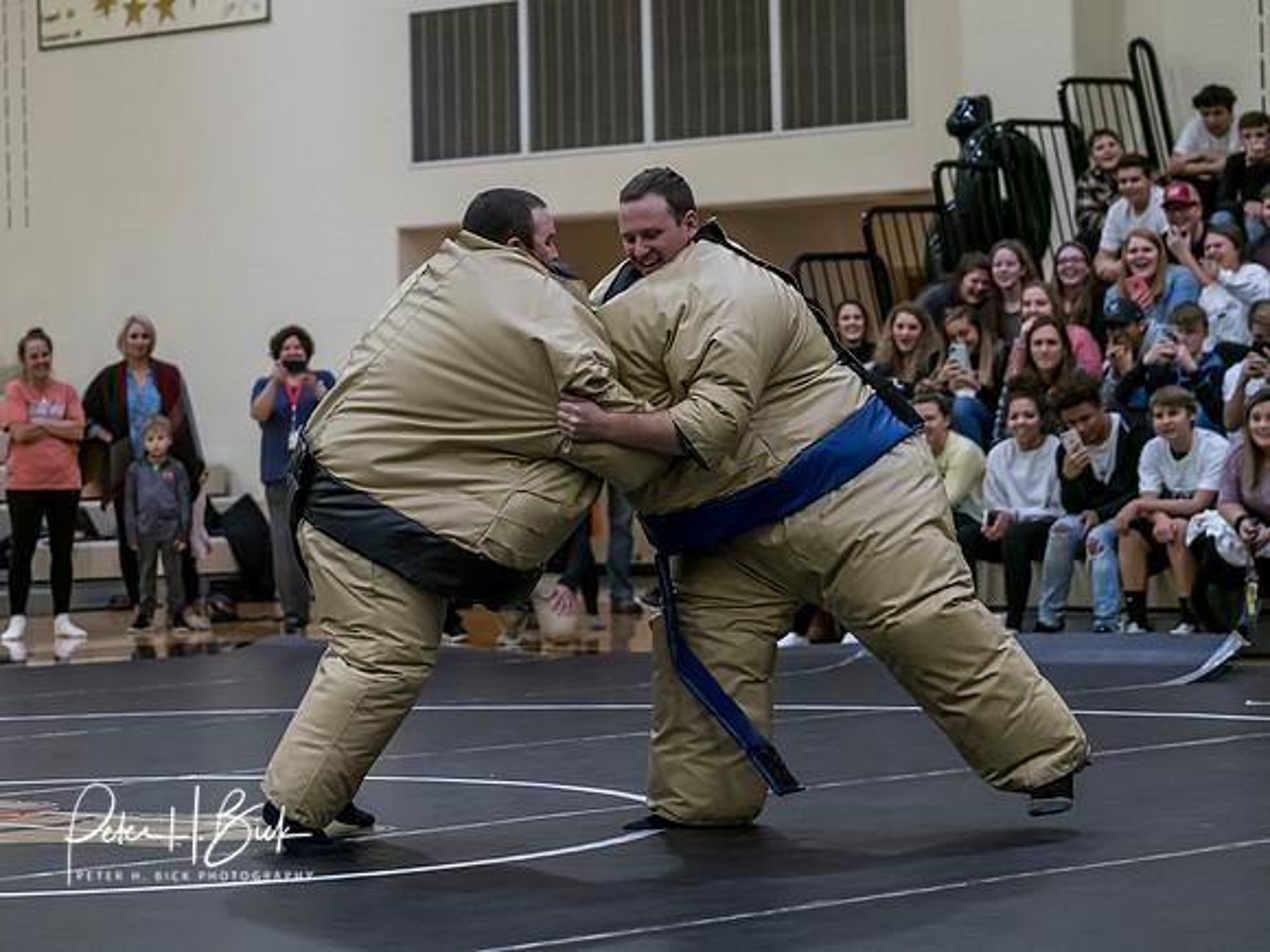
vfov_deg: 12.9
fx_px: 4208
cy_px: 386
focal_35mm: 115
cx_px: 668
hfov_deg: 17.2
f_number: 2
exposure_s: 1/1000
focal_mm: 45
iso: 2000
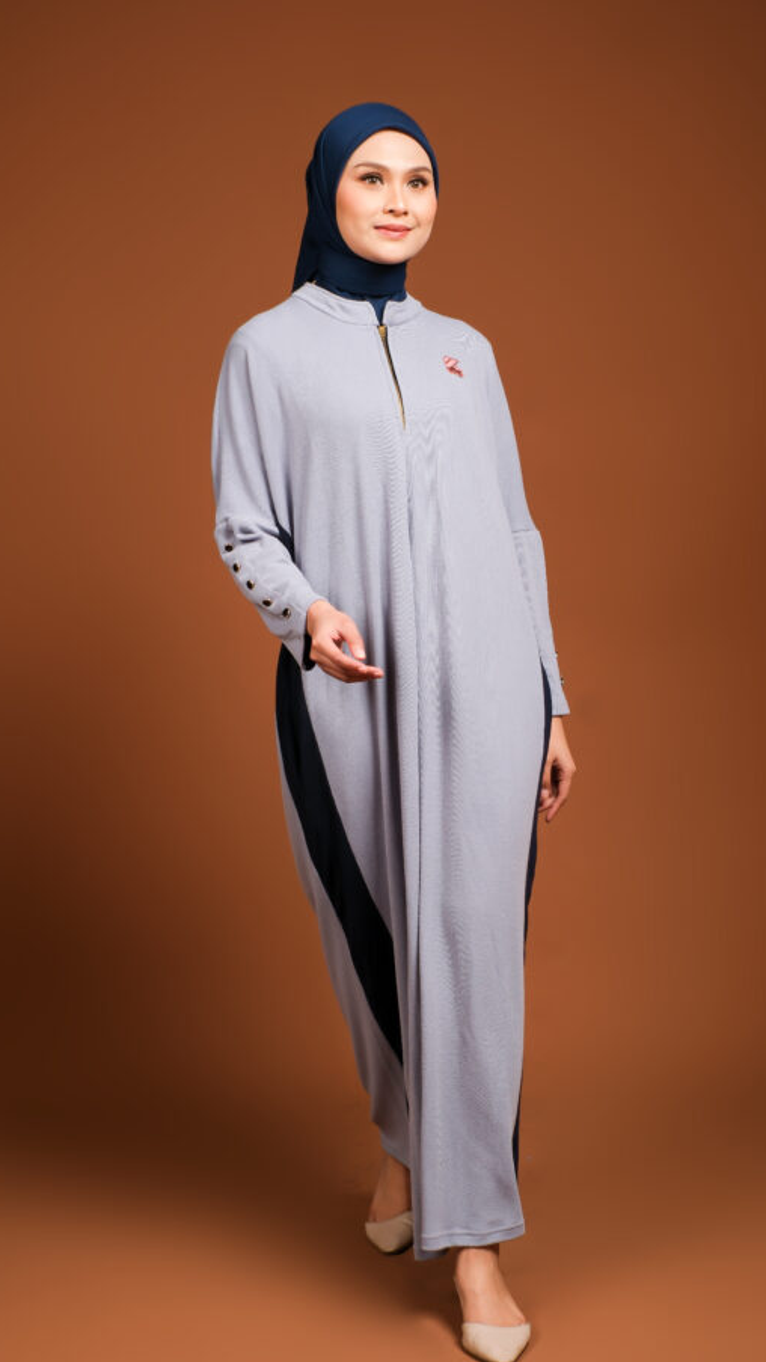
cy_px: 748
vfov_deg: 33.3
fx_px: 2275
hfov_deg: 19.1
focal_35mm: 63
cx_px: 435
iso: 250
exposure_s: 1/200
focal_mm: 35
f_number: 9
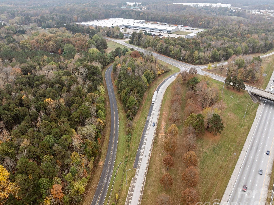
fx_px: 214
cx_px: 132
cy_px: 102
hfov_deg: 65.3
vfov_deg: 51.3
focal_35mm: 27
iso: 120
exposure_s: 1/100
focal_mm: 12.29
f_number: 2.8
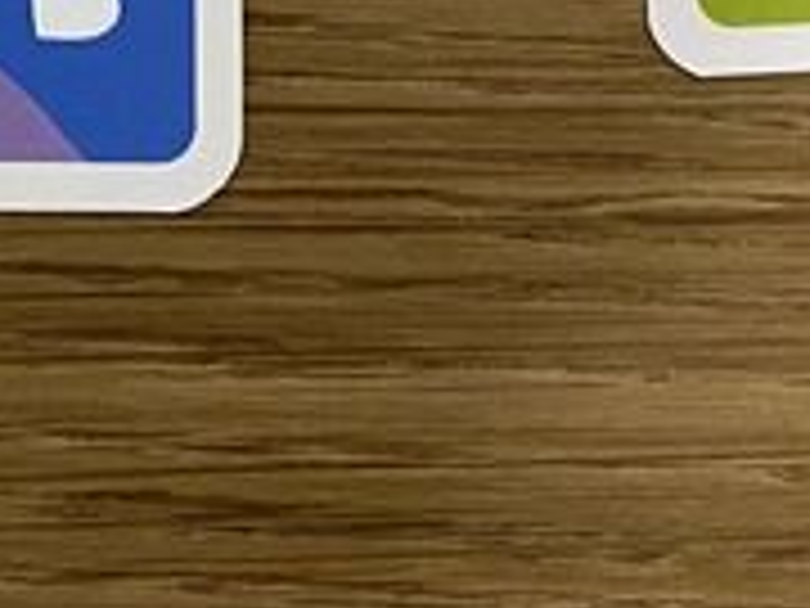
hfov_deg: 12.7
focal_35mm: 148
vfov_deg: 9.3
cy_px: -703
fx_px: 3463
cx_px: -369
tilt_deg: -88.9
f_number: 1.8
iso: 80
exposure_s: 1/50
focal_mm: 4.25
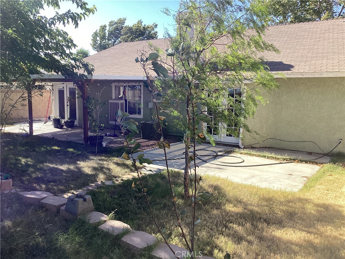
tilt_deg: -7.0
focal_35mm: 31
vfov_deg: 45.4
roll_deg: -1.1
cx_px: 172
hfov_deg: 58.4
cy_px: 130
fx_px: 309
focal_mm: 3.3
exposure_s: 1/558
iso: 25
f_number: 2.4
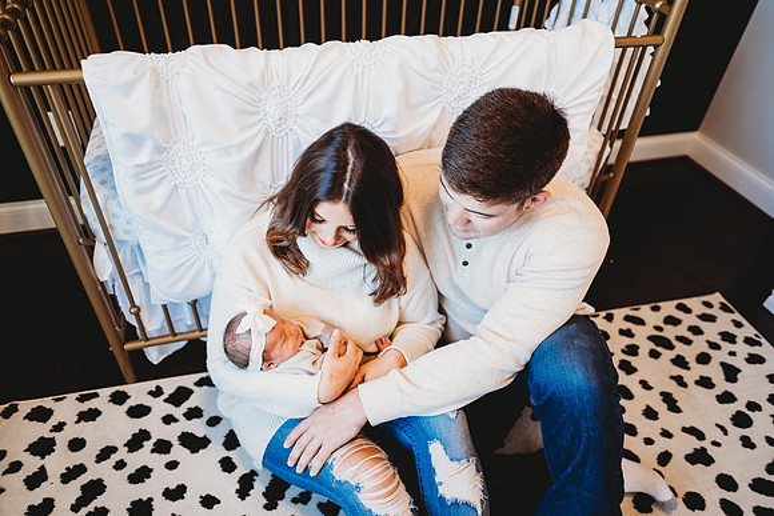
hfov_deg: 73.7
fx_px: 516
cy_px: 258
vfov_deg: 53.2
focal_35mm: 24
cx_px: 387
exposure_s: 1/200
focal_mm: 24
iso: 320
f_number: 2
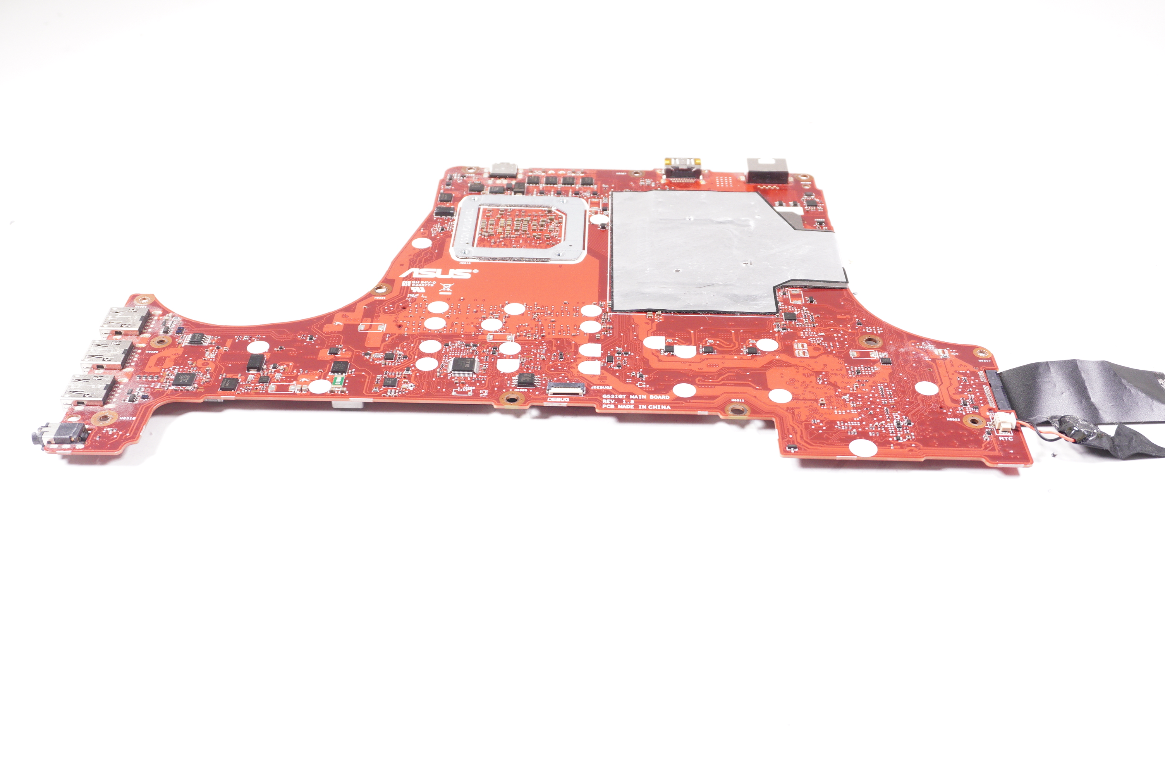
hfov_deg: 49.6
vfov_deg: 34.1
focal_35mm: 39
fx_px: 1261
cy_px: 388
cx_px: 582
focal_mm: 26
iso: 1000
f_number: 6.3
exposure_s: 1/160
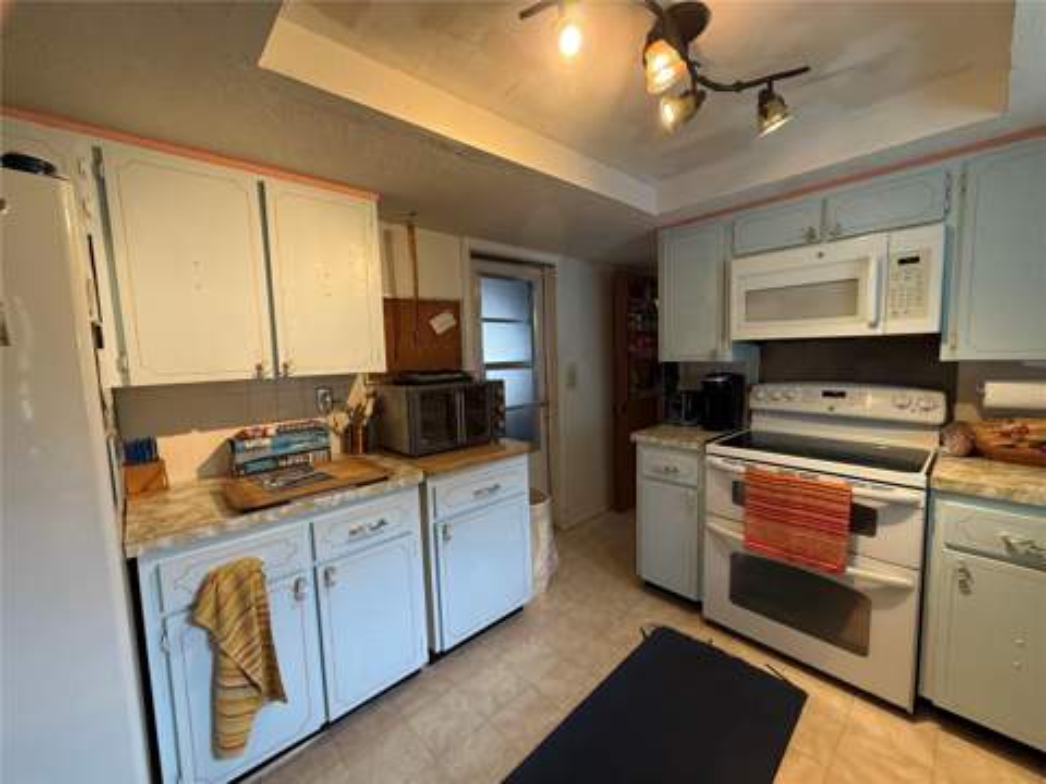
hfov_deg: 102.1
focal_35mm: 14
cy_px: 392
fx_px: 423
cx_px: 523
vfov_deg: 85.7
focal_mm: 2.22
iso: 250
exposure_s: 1/60
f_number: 2.2
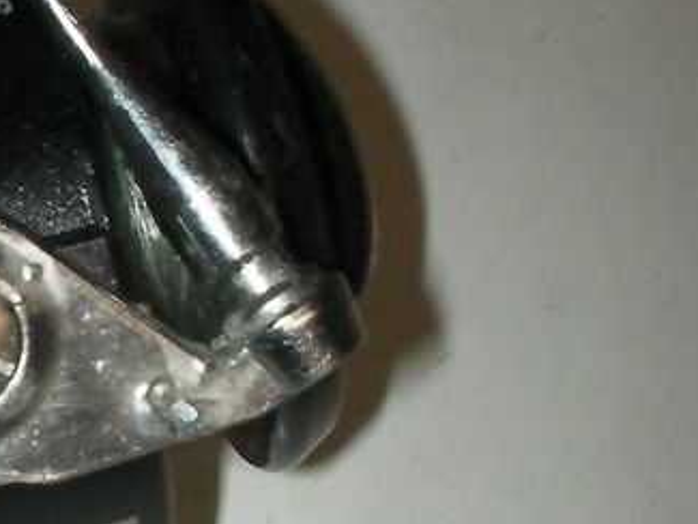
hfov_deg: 15.6
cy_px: 281
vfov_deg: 12.7
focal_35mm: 117
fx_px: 2360
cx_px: -326
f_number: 5.6
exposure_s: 1/30
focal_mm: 6.3
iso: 200
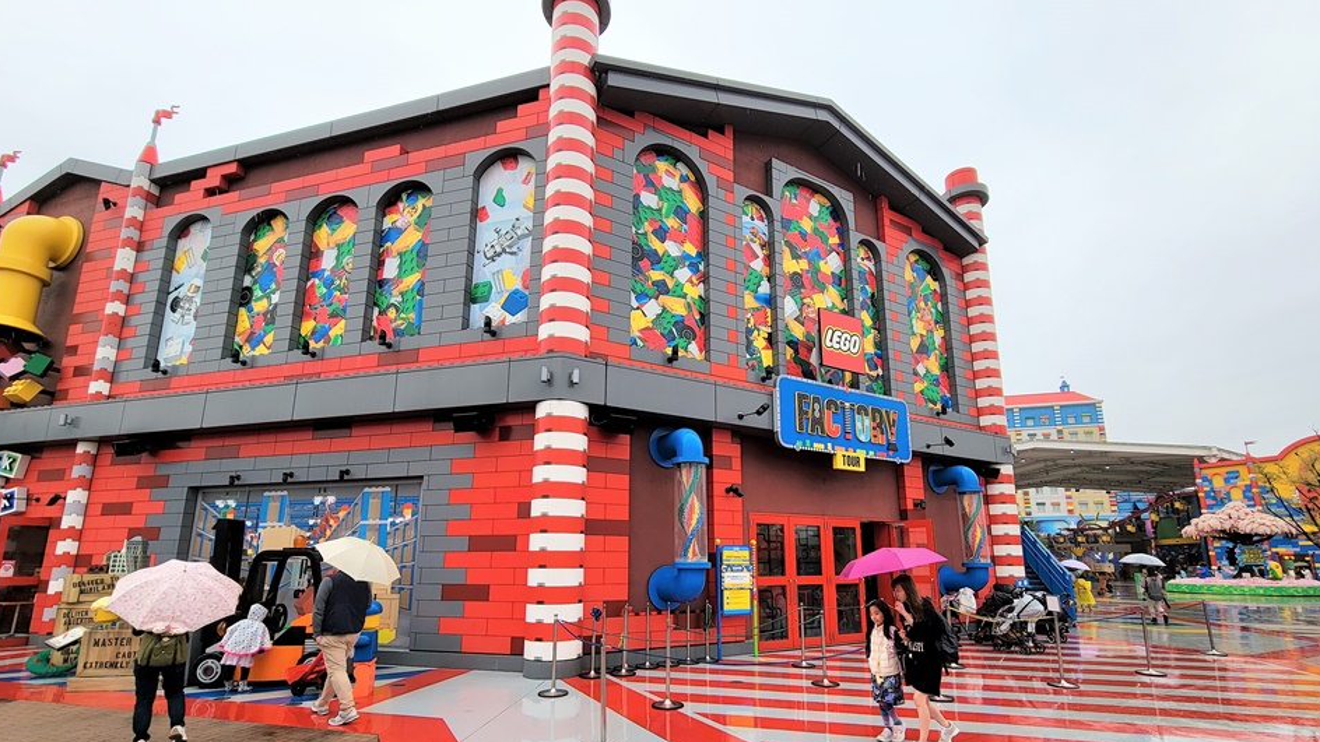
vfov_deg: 69.8
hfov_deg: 103.0
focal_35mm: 15
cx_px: 663
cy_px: 446
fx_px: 525
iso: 50
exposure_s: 1/407
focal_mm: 2.2
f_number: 2.2
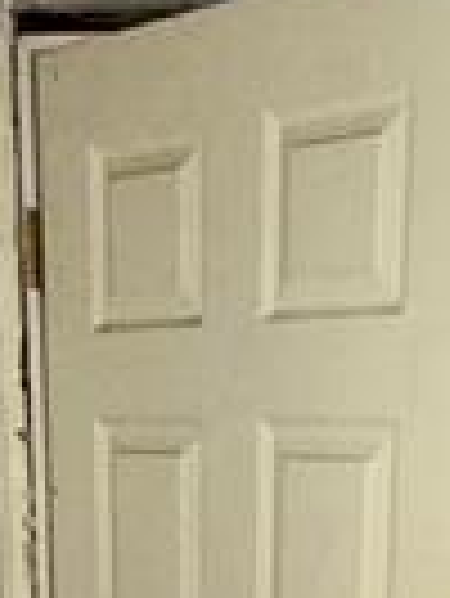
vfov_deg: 19.3
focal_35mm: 81
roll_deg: -2.4
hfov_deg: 18.0
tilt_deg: -20.7
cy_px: 1016
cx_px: 382
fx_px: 1402
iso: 200
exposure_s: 1/40
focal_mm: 2.22
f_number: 2.2
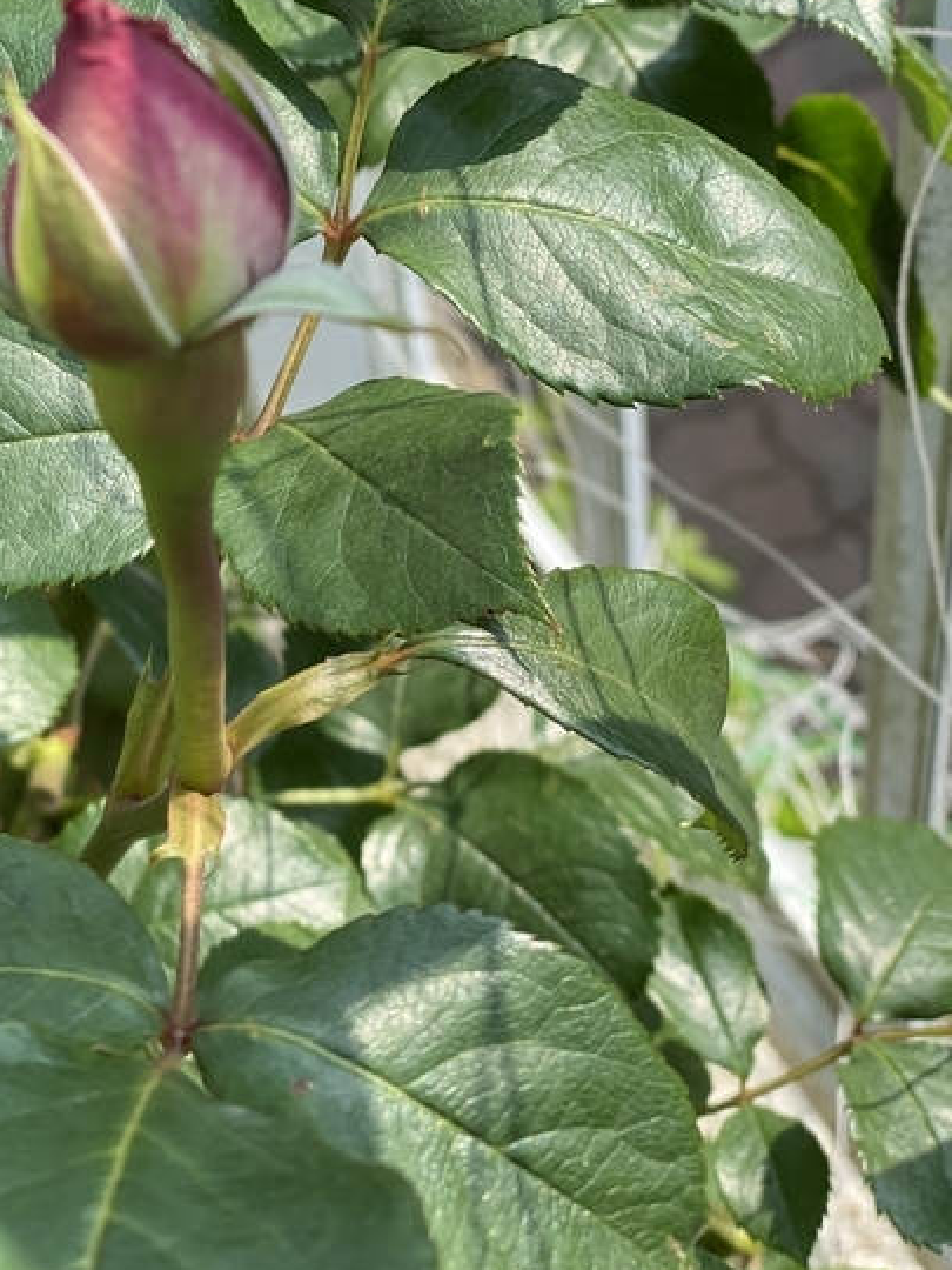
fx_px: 2824
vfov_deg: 25.1
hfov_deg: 19.1
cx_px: 284
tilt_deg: -50.0
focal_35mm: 77
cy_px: 379
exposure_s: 1/585
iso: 20
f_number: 2
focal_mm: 6
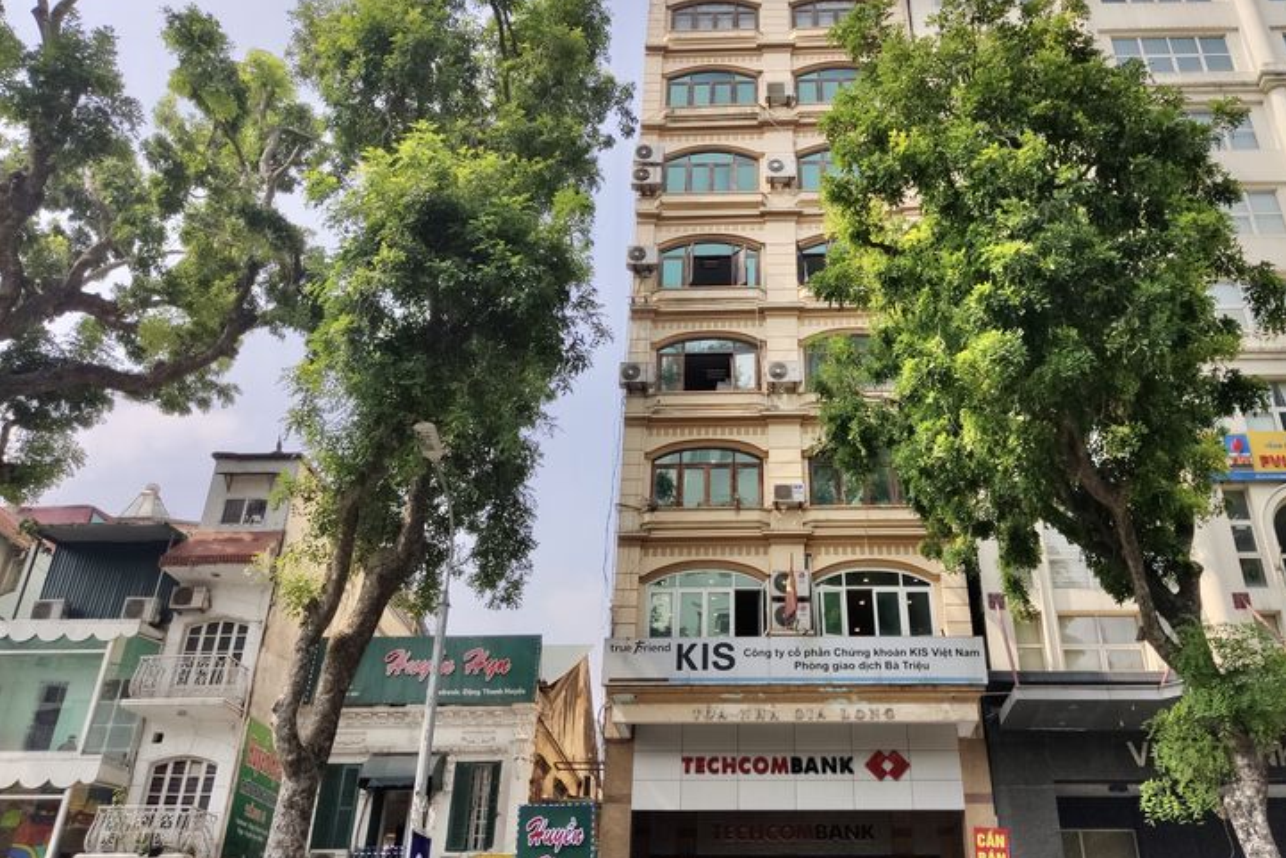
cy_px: 403
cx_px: 712
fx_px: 1072
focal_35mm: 30
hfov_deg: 61.8
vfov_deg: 43.6
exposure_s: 1/2672
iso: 112
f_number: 1.75
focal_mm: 4.75
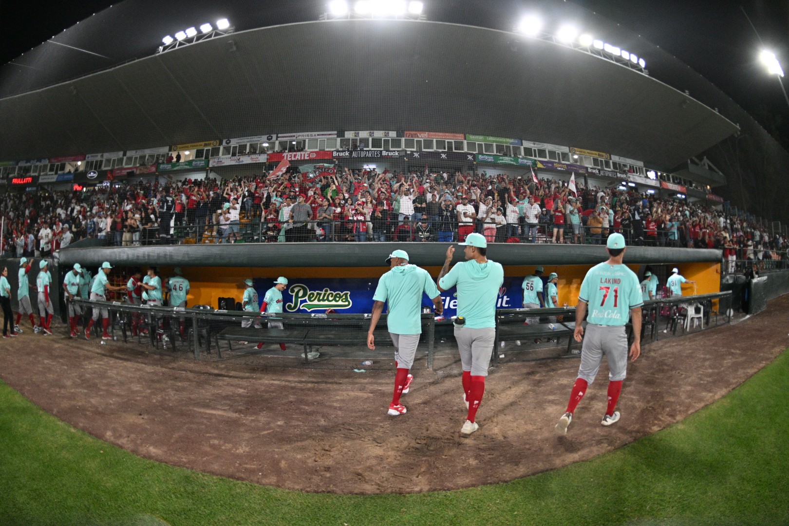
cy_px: 263
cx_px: 394
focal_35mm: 16
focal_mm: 16
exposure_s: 1/640
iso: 2500
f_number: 2.8
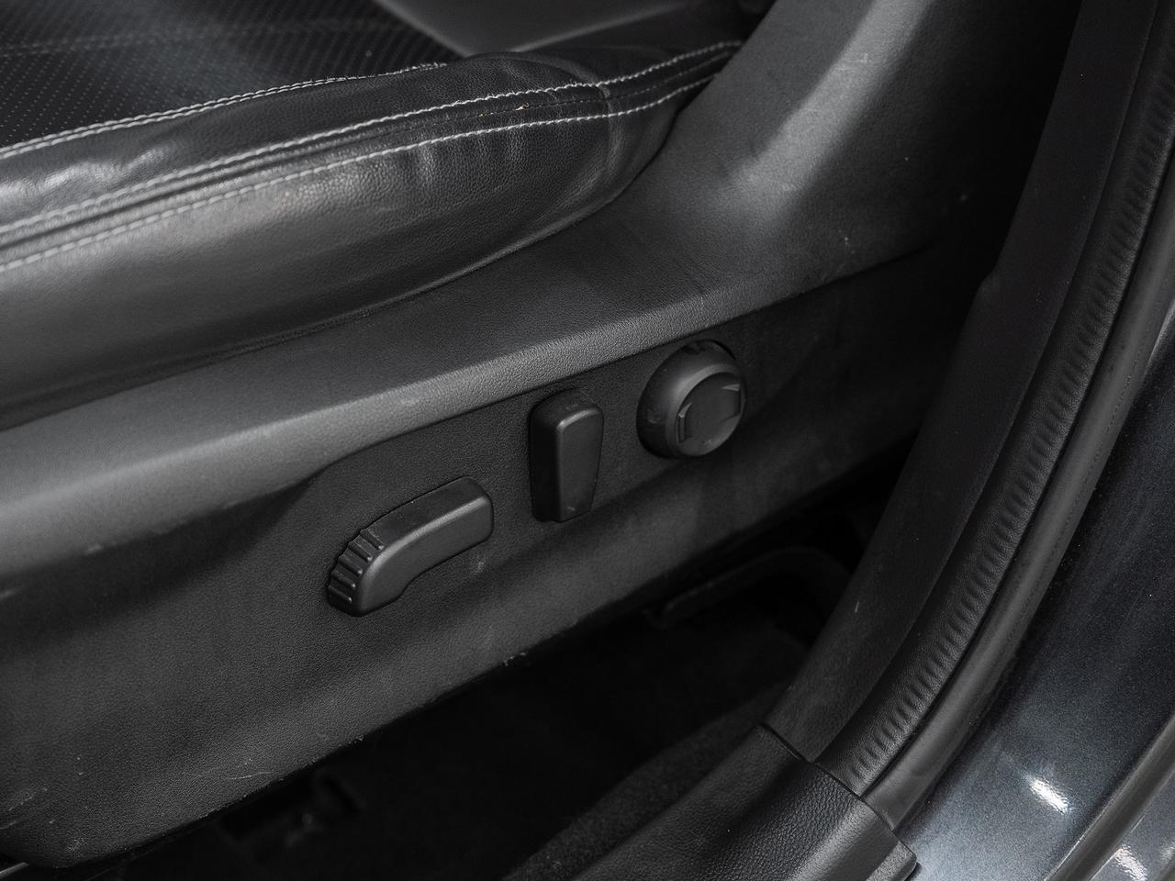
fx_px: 2998
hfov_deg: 22.2
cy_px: 467
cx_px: 584
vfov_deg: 16.7
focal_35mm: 88
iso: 800
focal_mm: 65.5
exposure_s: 1/30
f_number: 4
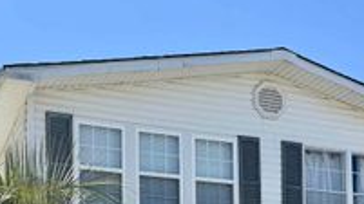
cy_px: 299
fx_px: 627
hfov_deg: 32.1
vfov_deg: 16.9
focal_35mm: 65
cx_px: 123
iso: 80
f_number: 1.78
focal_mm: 6.76
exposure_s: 1/3279
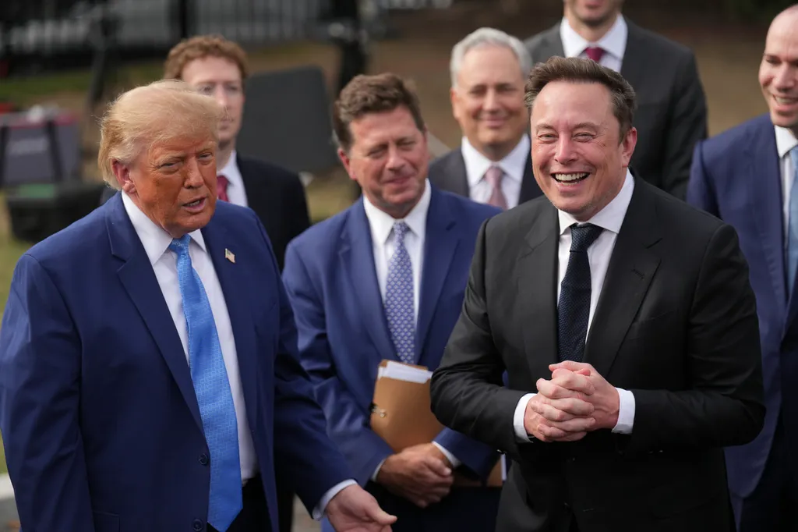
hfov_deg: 16.1
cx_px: 399
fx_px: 2814
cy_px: 266
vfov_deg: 10.8
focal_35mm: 127
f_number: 2.8
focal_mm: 127
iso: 640
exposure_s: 1/6400
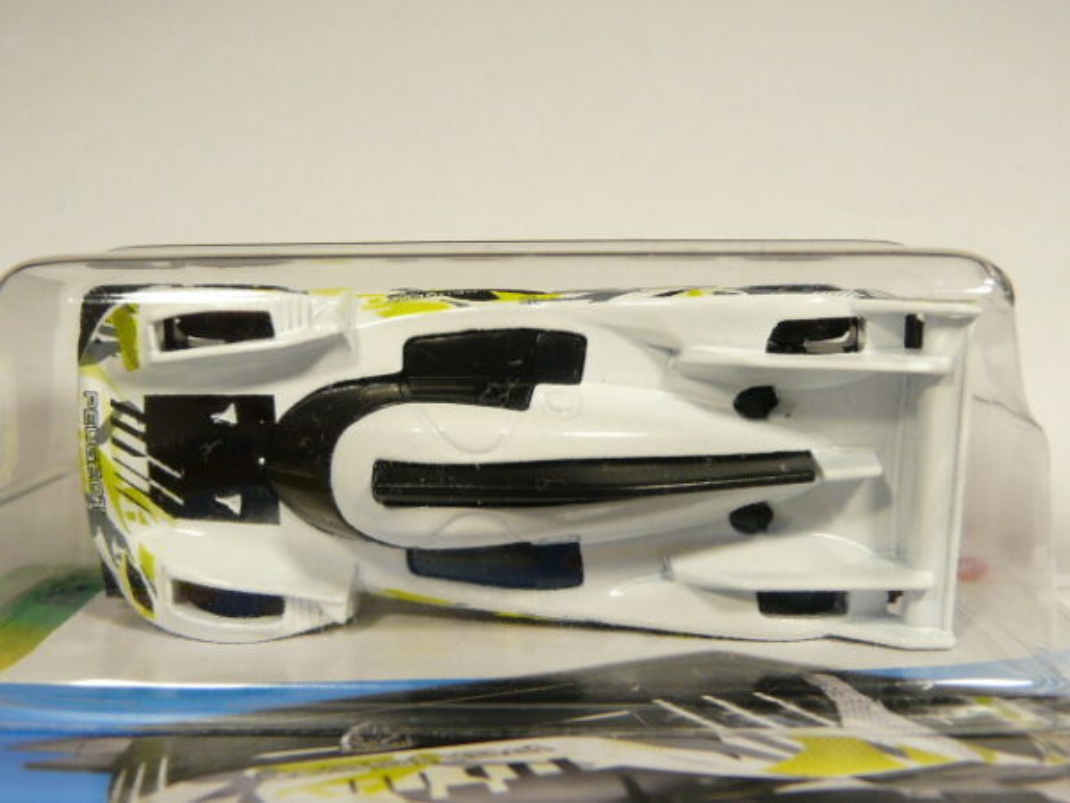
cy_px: 402
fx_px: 1267
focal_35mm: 41
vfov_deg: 35.1
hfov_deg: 45.8
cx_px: 535
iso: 100
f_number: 2.8
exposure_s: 1/60
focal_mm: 4.6
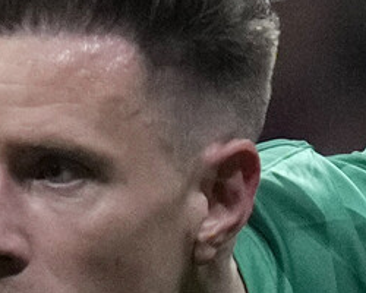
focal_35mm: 3605
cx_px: 300
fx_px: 39050
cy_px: 155
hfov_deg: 0.5
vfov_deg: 0.4
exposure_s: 1/4000
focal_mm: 400
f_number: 2.8
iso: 4000
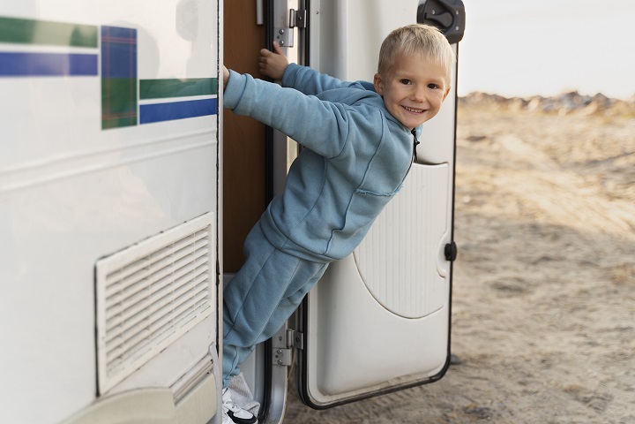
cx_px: 318
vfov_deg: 28.6
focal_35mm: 47
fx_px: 829
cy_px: 212
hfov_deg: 41.9
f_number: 2.8
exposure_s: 1/400
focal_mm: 47
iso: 320
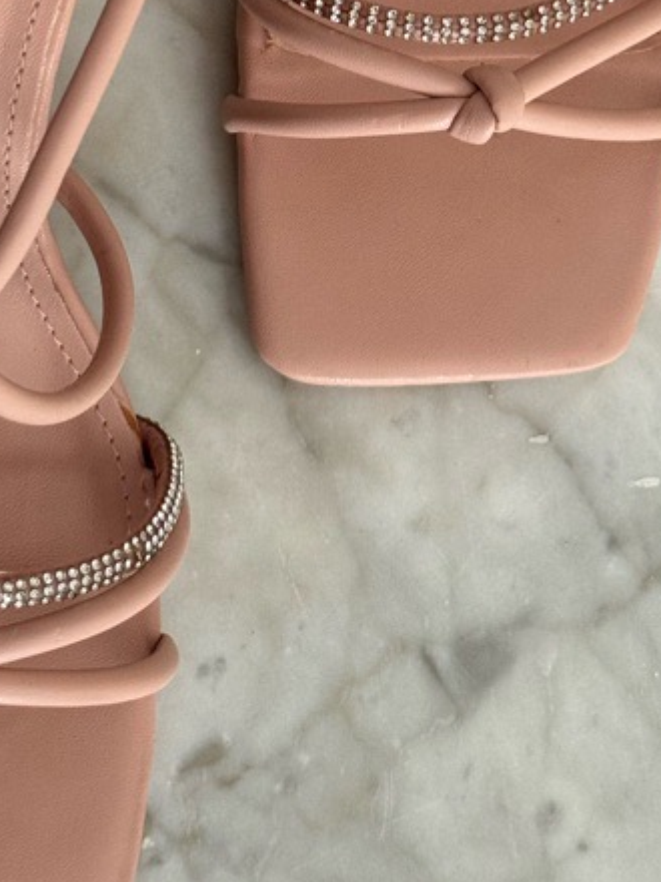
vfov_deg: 17.7
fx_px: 2775
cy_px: 32
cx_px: 272
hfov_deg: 13.6
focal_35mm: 109
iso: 250
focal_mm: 6.76
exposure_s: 1/60
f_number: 1.78
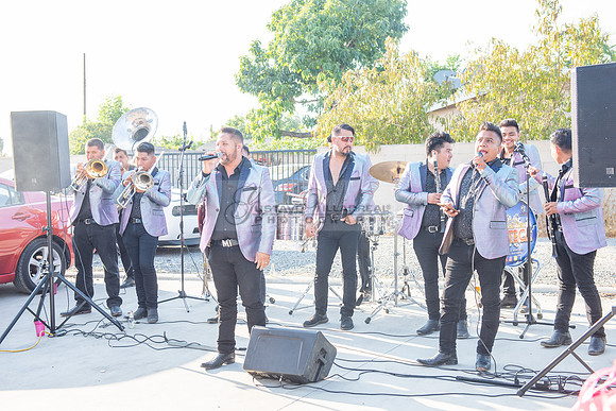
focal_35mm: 48
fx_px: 821
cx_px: 308
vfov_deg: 28.1
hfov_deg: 41.1
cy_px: 206
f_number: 5.6
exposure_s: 1/160
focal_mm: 48
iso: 200
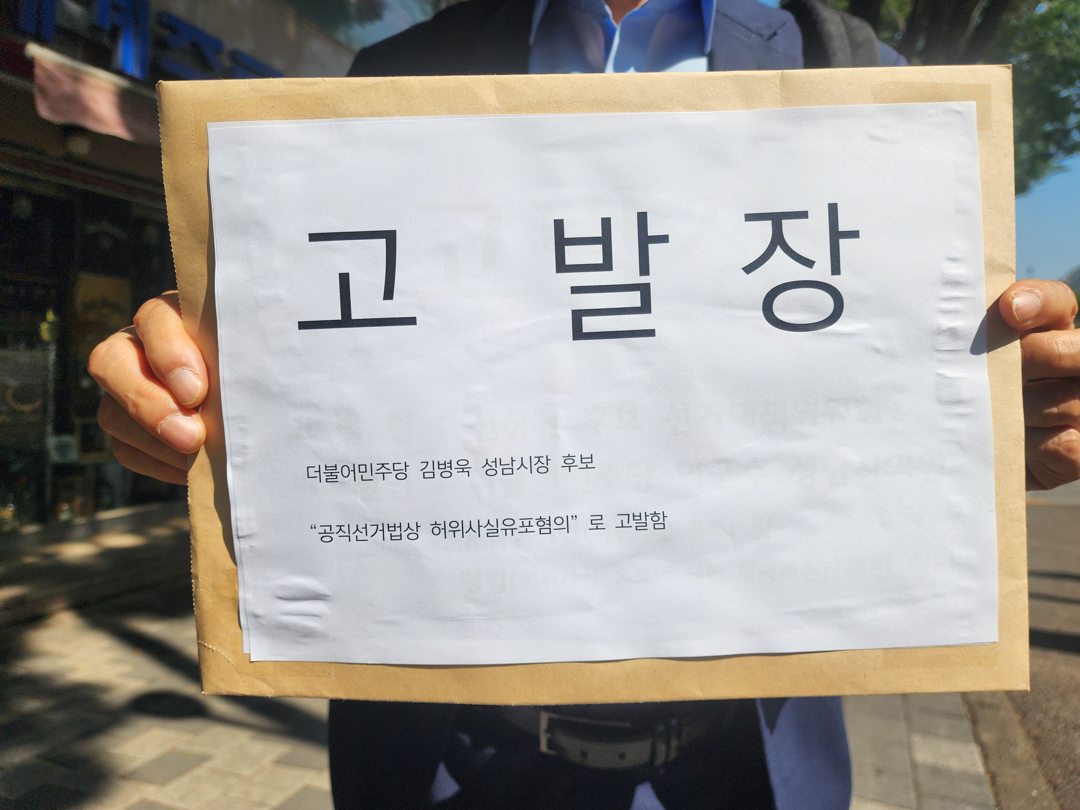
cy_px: 405
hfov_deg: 73.9
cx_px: 540
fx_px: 718
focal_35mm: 23
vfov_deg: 58.9
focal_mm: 6.4
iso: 12
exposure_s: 1/1606
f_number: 1.8
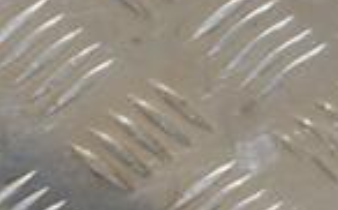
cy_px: 392
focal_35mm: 302
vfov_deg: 4.3
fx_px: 2780
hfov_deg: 6.7
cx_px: -345
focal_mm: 48
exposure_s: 1/200
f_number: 5.6
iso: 900
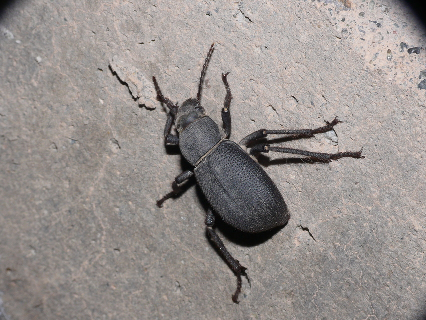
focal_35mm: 118
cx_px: 213
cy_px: 160
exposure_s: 1/640
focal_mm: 25
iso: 200
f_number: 11
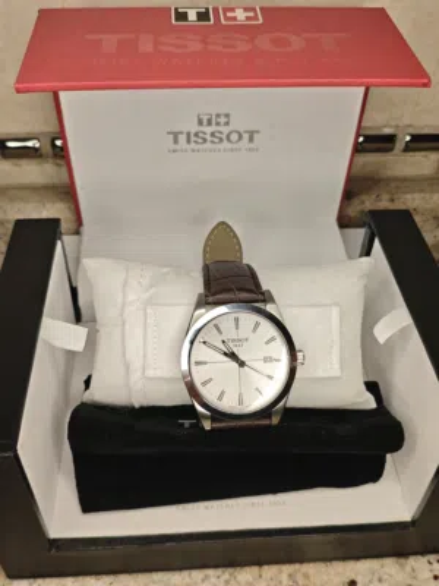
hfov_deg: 40.7
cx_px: 220
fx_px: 592
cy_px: 293
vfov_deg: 52.6
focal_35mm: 35
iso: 250
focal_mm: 4.94
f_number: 1.5
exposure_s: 1/200
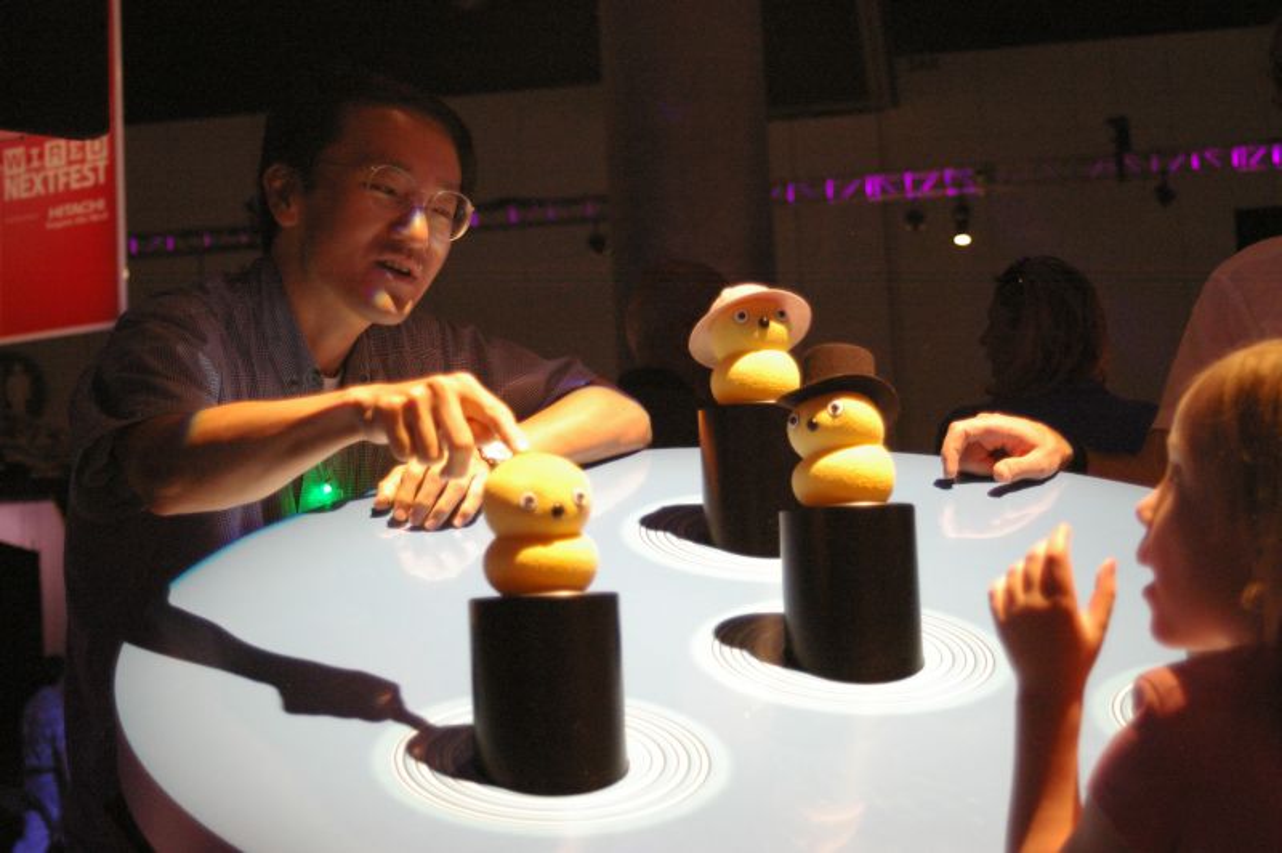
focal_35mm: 75
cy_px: 426
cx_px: 641
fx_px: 2669
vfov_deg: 18.2
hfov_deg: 27.0
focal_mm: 50
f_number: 4.5
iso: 1600
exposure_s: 1/60
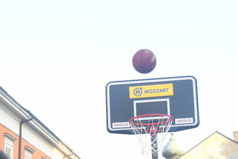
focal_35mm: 82
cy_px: 153
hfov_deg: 24.7
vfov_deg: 16.4
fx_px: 542
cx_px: 141
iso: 3200
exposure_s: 1/2000
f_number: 4
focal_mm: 38
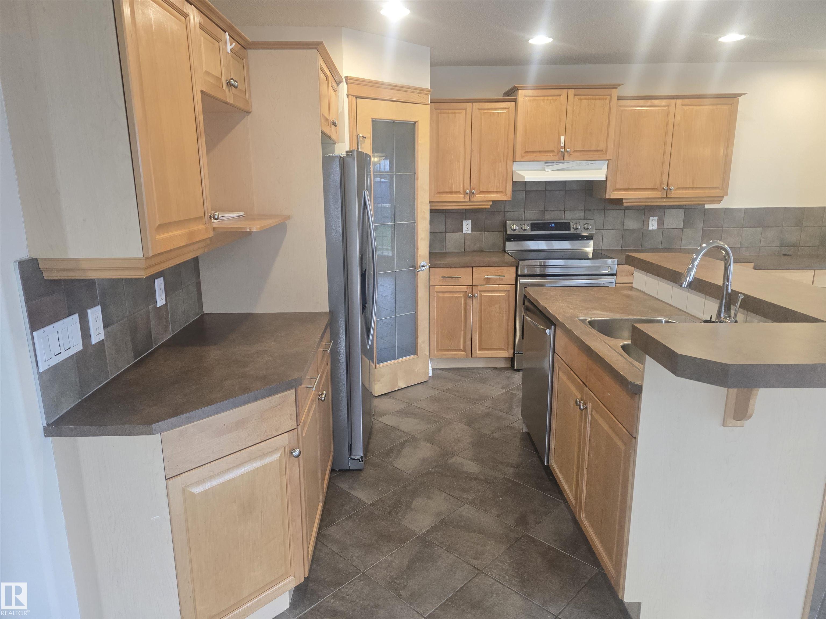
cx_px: 413
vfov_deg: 58.9
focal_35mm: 23
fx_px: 549
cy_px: 310
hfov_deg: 73.9
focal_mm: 6.3
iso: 320
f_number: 1.7
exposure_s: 1/120
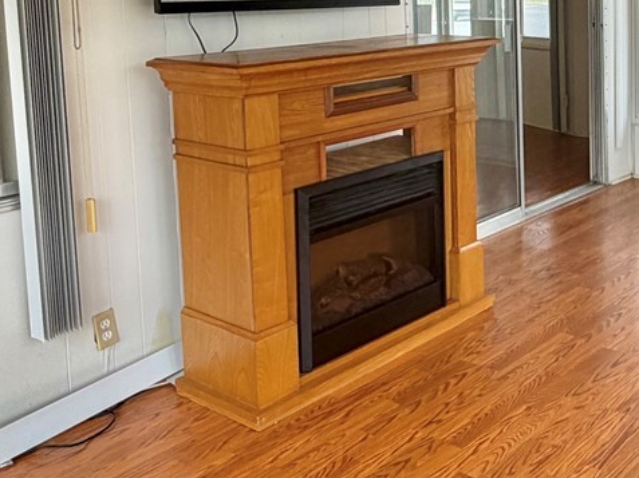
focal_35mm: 47
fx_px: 867
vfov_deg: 29.7
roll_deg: +2.4
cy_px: 62
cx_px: 496
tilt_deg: -5.4
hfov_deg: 39.1
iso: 64
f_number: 2.2
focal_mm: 2.22
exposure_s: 1/137
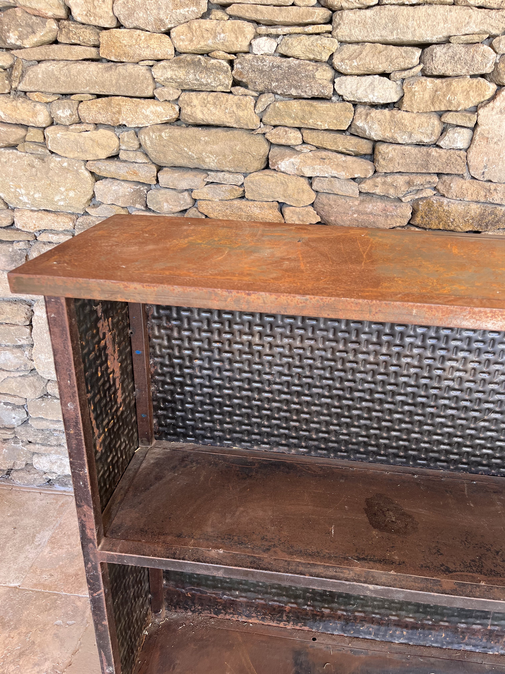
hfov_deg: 53.1
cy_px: 337
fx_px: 506
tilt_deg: -23.9
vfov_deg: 67.3
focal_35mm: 26
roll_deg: -0.4
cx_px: 252
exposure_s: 1/122
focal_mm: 5.1
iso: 40
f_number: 1.6
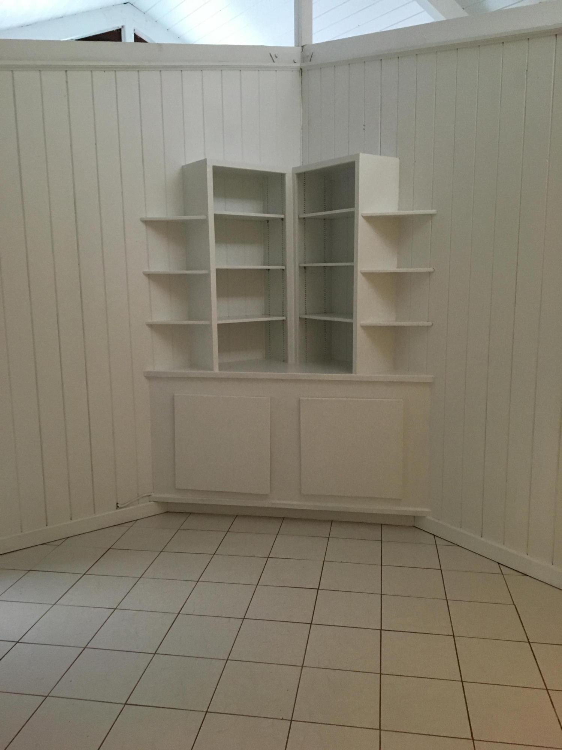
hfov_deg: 48.2
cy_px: 375
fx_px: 628
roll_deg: -0.3
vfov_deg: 61.7
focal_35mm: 29
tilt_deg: -8.9
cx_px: 281
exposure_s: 1/30
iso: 200
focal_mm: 4.15
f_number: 2.2
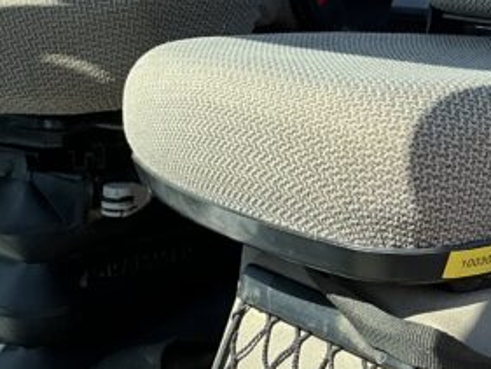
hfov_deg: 19.1
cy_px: -31
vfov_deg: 14.2
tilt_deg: -3.3
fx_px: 1447
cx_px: 390
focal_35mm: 102
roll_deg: -0.7
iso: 25
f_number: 1.8
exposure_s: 1/491
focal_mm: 3
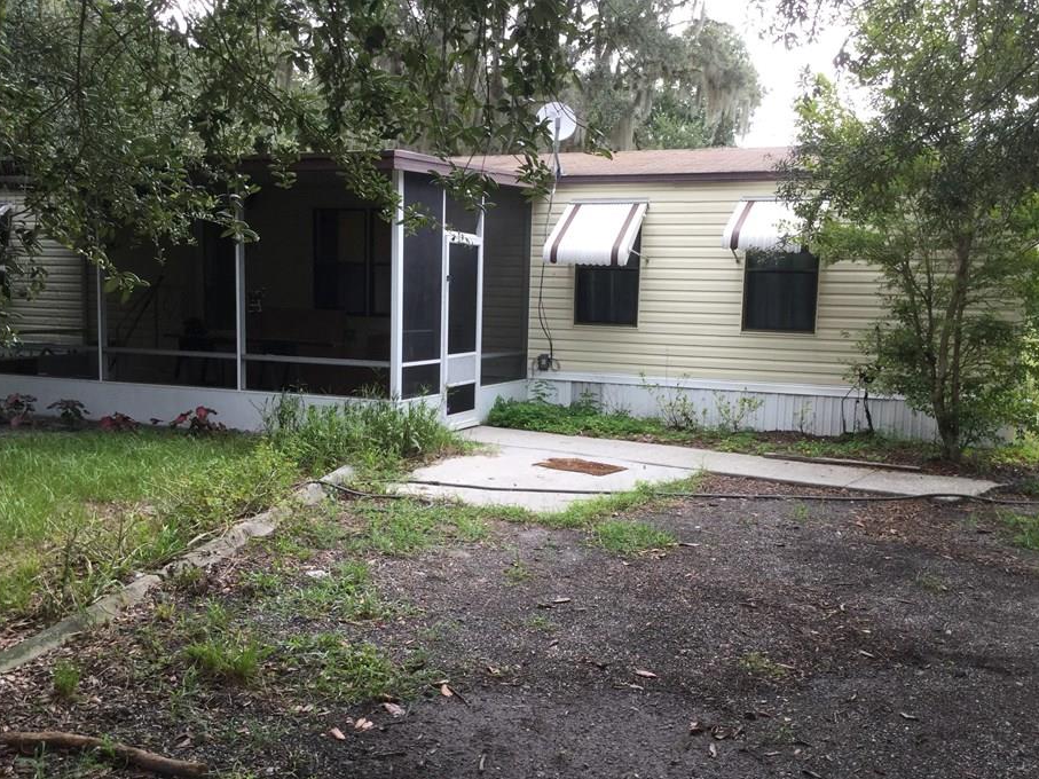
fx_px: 1050
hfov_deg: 52.6
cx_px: 519
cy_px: 420
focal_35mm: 35
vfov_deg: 40.7
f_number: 2.4
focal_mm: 3.3
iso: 50
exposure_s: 1/120
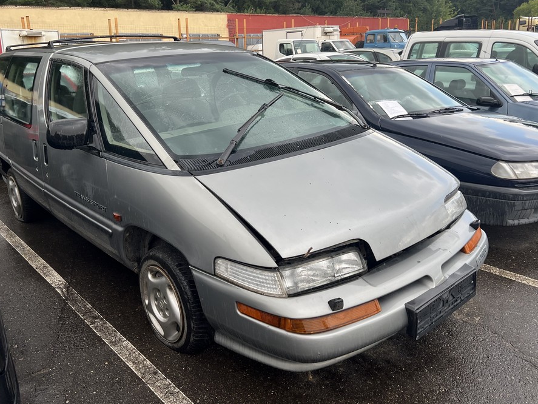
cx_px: 247
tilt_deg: -11.4
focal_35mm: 30
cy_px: 180
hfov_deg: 59.9
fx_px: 466
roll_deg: +1.9
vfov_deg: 46.7
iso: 50
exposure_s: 1/441
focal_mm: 5.7
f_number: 1.5
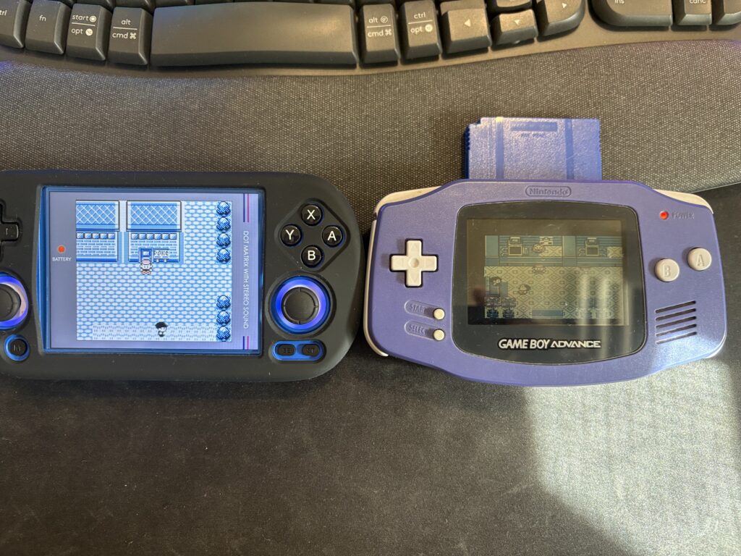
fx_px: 557
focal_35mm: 26
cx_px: 370
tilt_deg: -74.1
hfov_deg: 67.3
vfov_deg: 53.1
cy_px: 278
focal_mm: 5.96
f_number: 1.6
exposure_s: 1/60
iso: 250
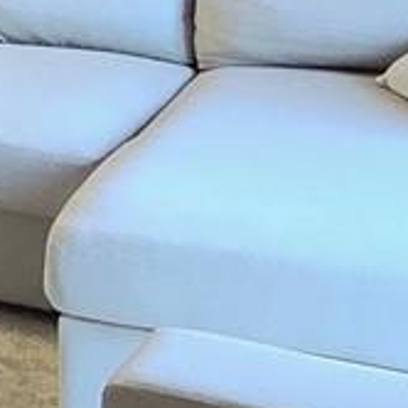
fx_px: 1480
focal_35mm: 111
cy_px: -206
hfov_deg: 13.8
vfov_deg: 14.6
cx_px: -351
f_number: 2.2
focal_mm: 2.2
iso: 200
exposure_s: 1/60.2
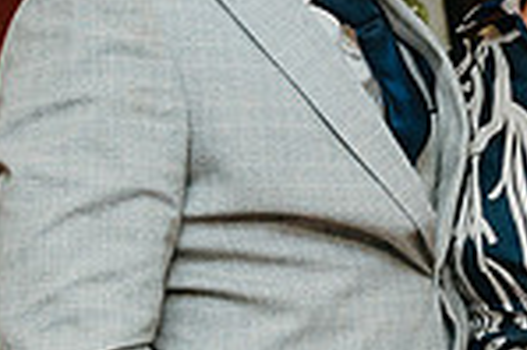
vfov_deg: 9.8
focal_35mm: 140
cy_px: 253
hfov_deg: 14.3
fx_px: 2047
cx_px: 593
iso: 1250
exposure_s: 1/160
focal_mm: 29
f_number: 2.8
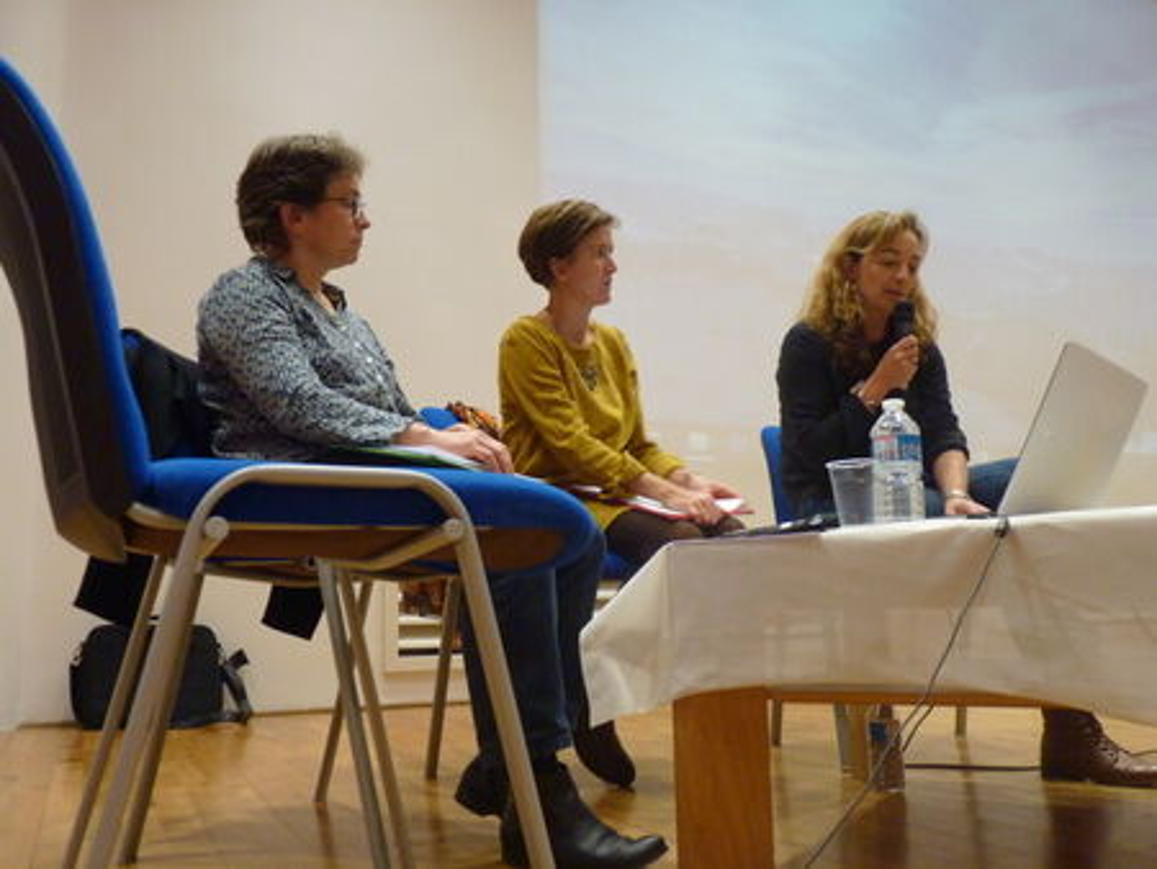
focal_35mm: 31
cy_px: 434
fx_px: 1037
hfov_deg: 58.3
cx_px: 578
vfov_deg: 45.5
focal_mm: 5.5
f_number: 3
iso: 400
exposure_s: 1/15
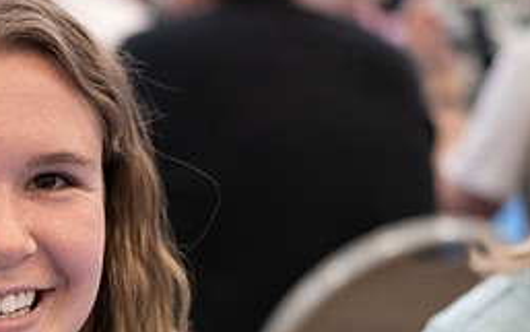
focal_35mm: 161
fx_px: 2327
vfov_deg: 8.1
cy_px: 354
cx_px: -56
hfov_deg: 12.8
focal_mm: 70
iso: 800
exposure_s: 1/250
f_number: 2.8
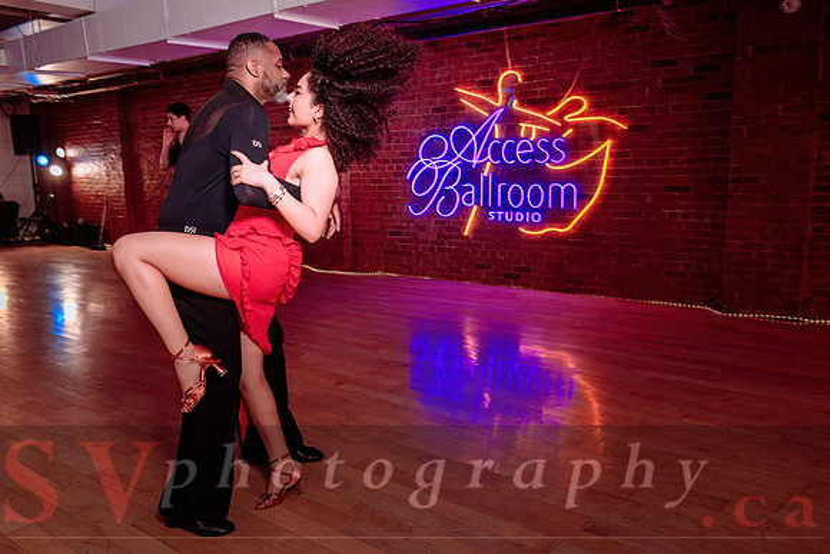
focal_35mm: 30
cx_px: 414
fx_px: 690
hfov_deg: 62.0
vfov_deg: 43.7
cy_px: 282
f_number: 3.2
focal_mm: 24
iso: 640
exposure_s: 1/100
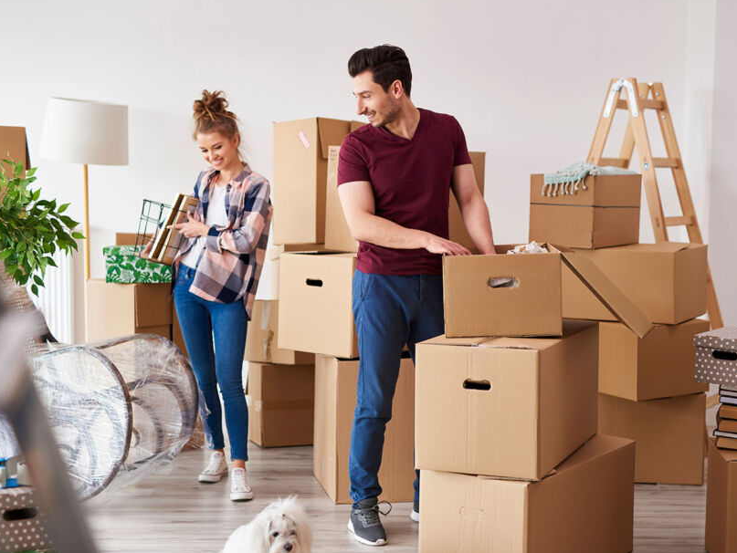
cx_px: 384
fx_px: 1299
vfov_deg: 24.0
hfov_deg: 31.7
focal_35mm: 61
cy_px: 300
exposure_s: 1/160
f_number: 2.2
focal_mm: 50
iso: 125
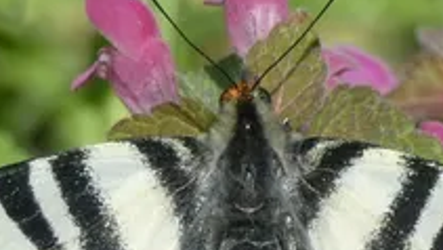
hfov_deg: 3.1
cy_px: 399
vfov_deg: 1.7
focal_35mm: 696
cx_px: 254
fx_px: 8181
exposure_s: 1/200
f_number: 5.5
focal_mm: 37.8
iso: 80
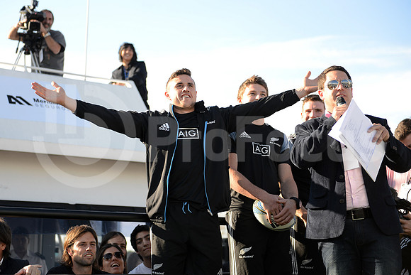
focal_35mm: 62
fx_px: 708
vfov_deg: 21.9
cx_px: 206
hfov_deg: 32.4
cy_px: 138
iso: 250
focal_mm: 62
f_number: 2.8
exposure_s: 1/1000
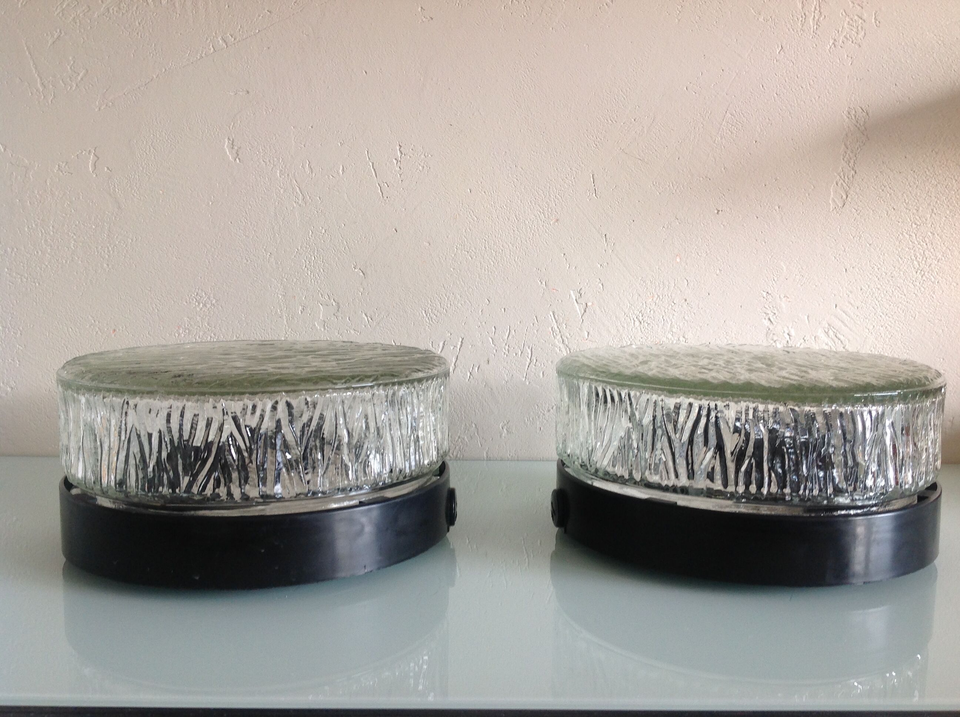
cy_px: 358
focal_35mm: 35
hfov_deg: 52.7
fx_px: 969
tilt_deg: -5.4
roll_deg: -0.8
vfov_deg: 40.6
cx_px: 480
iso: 64
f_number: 2.4
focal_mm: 4.28
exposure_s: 1/30
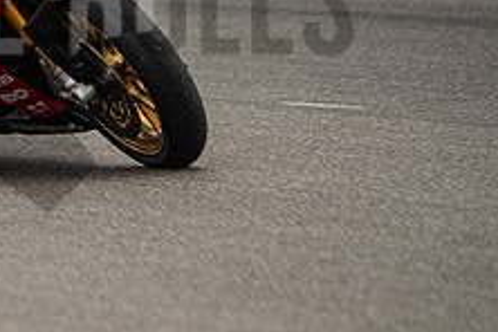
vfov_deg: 1.8
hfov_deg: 2.6
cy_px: -3
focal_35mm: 783
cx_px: -121
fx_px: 10831
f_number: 2
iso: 500
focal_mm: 200
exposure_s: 1/5000
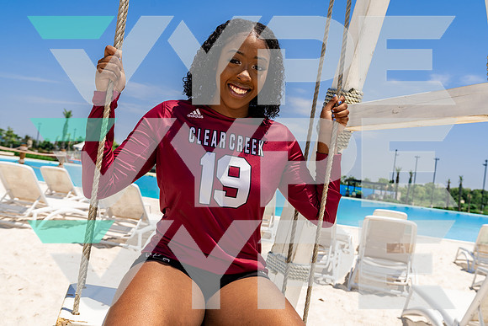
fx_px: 475
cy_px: 163
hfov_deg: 54.4
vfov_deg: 37.9
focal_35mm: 35
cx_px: 244
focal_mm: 35
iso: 100
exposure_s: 1/320
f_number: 7.1
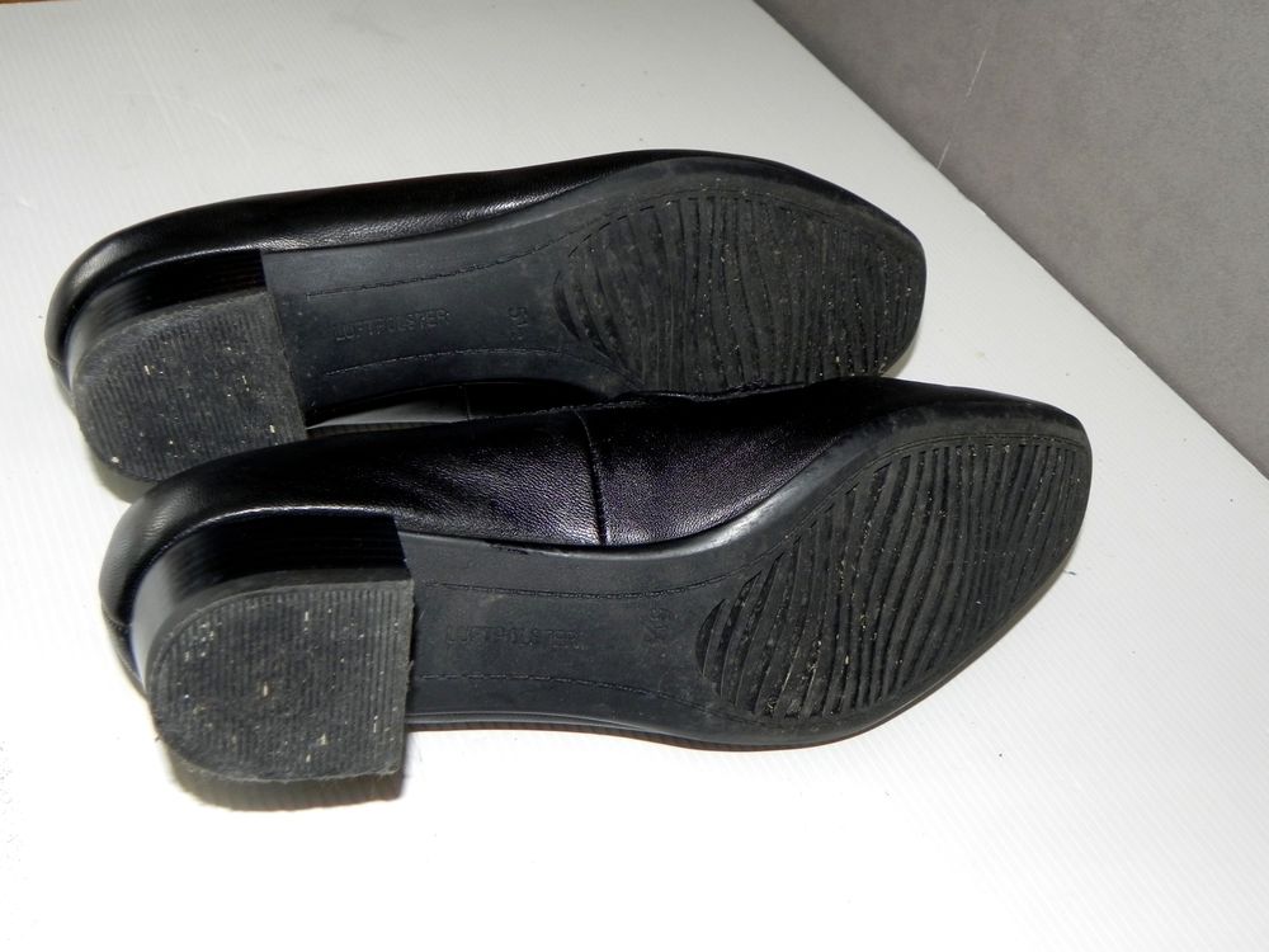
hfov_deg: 55.4
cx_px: 634
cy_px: 476
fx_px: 1210
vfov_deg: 42.9
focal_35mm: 33
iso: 200
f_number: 2.8
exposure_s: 1/30
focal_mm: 5.9
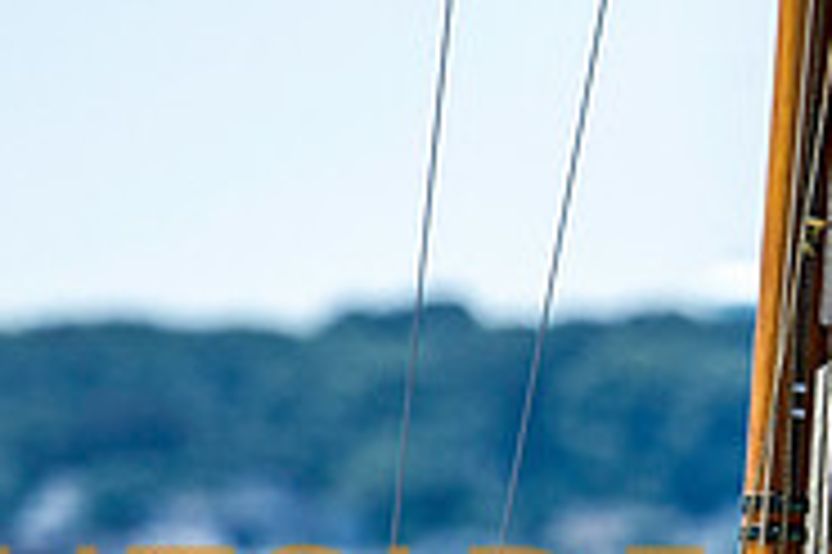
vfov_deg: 0.6
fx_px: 51860
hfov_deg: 0.9
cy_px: 726
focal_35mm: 2246
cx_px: 1009
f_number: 5
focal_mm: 600
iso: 400
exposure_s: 1/2500
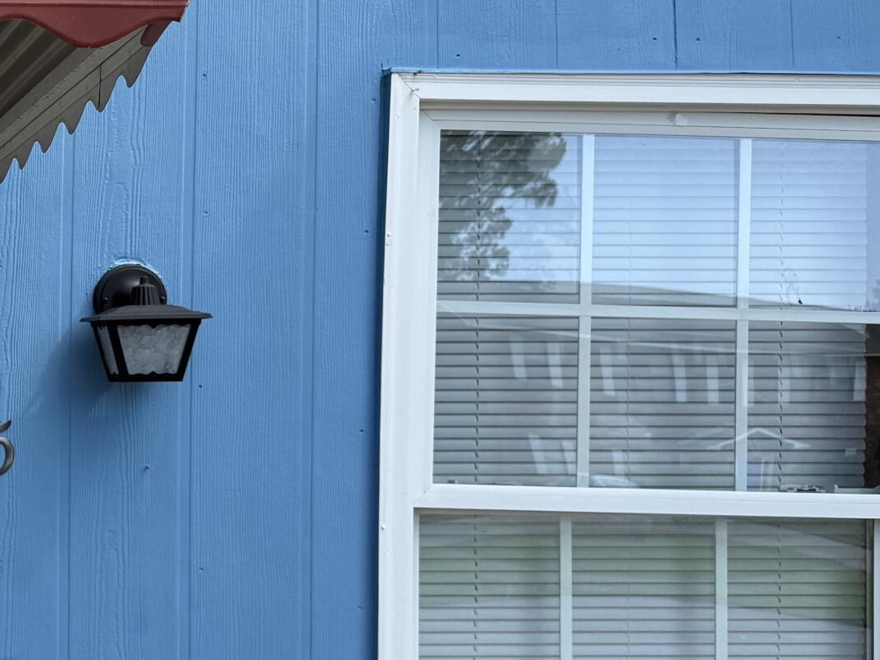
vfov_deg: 21.9
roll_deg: -0.8
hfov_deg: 24.4
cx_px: -329
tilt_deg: +1.6
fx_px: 1703
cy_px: 400
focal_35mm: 67
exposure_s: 1/1727
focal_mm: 6.76
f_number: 1.78
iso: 80
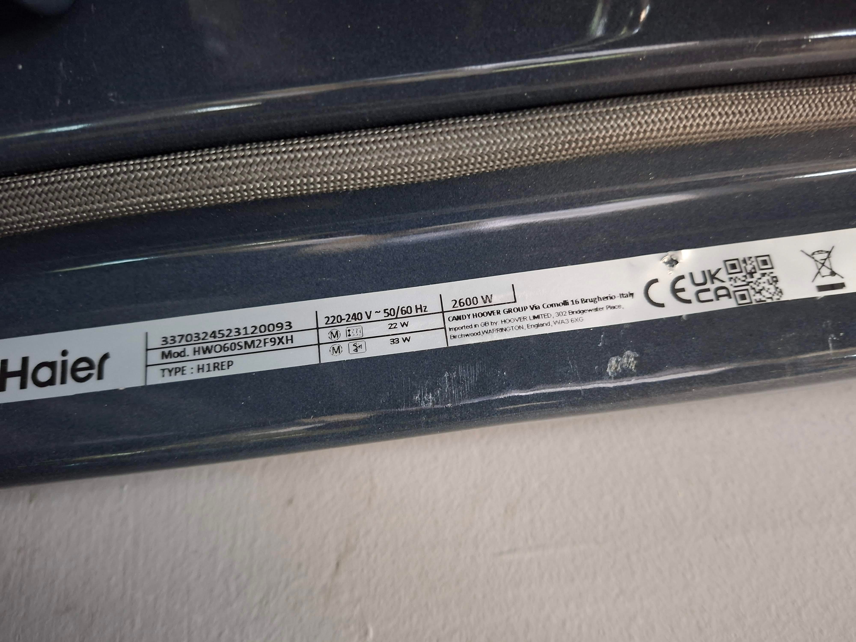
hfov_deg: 73.9
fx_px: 569
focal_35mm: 23
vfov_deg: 58.9
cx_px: 428
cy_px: 321
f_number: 1.8
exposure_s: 1/25
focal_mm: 5.54
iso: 400
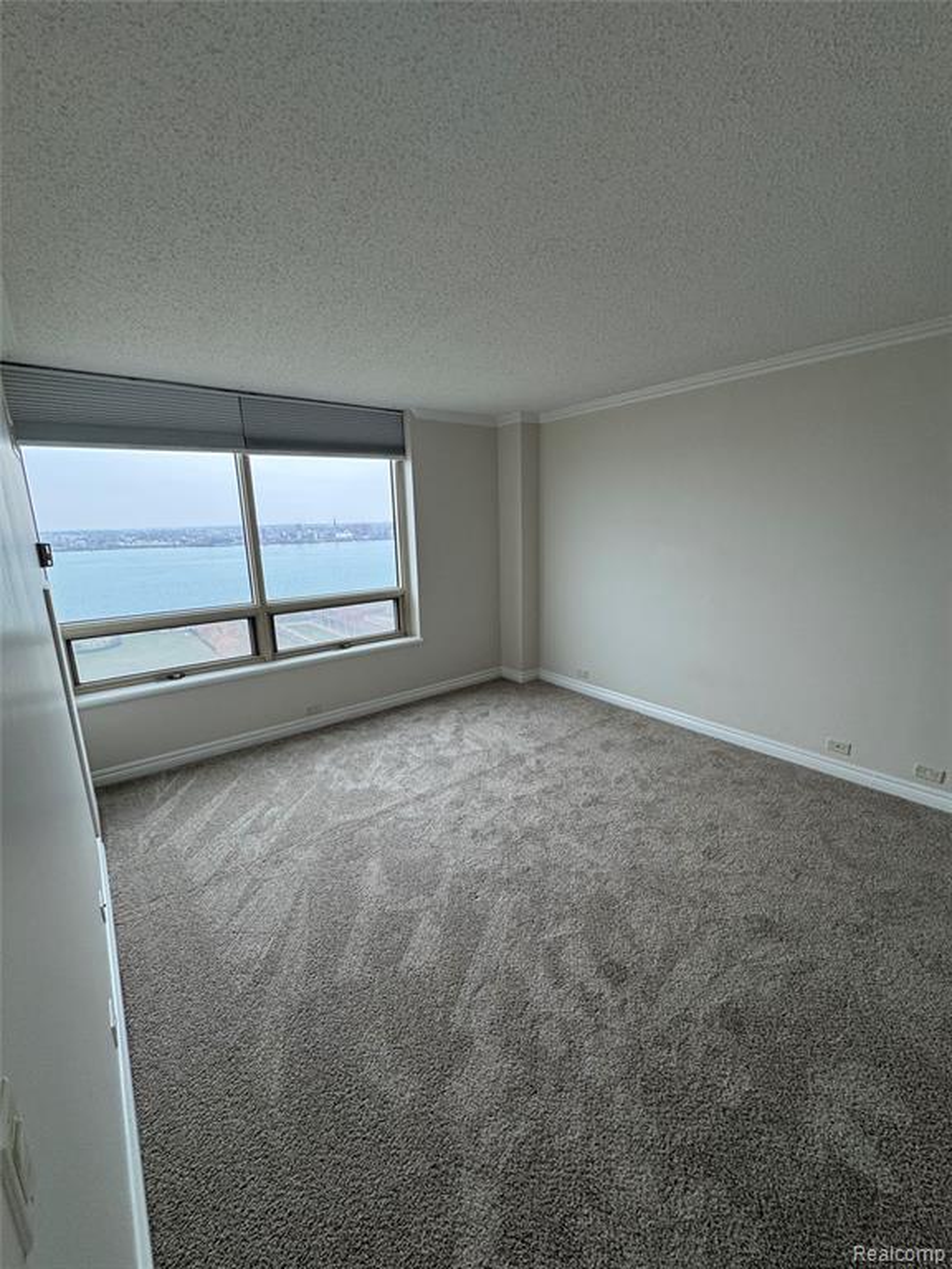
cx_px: 476
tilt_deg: -13.8
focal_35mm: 14
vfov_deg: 102.1
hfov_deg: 85.7
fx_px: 513
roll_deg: +1.3
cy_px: 634
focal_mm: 2.22
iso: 160
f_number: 2.2
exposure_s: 1/60
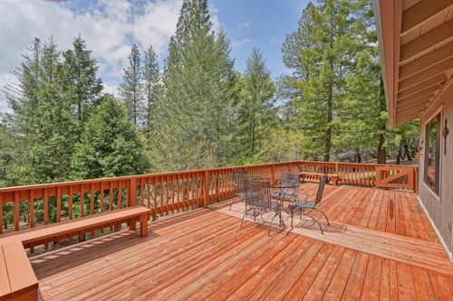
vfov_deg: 73.7
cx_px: 226
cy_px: 150
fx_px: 201
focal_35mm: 16
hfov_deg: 96.8
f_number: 6.3
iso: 200
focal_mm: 16
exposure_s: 1/500
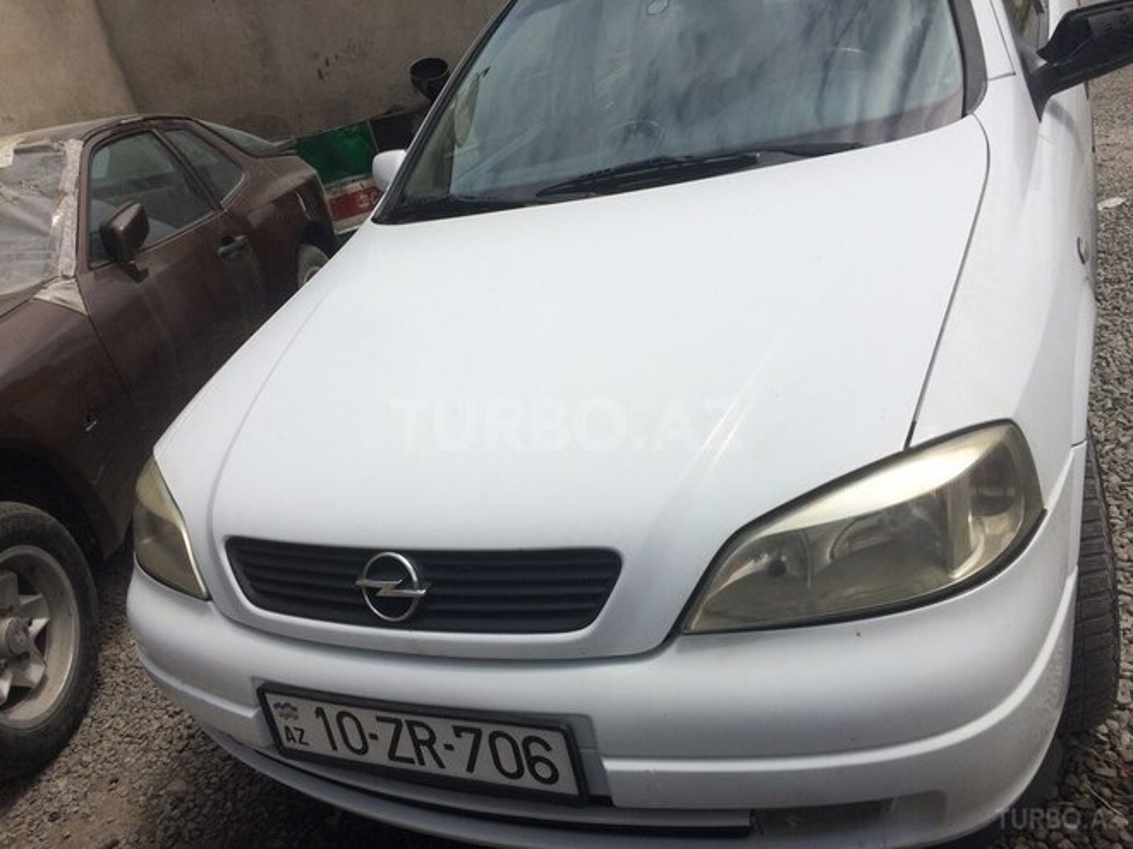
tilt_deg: -23.6
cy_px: 424
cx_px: 566
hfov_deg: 61.7
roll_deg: +13.9
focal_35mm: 29
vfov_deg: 48.2
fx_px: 949
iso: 32
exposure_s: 1/4115
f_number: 2.2
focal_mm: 4.15
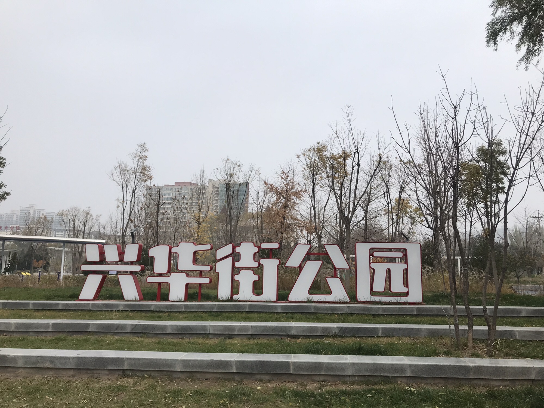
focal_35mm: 28
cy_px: 204
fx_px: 440
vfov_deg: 49.7
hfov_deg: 63.4
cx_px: 272
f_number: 1.8
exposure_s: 1/1520
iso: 20
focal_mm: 3.99
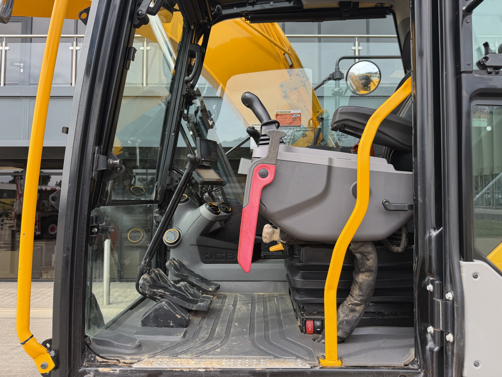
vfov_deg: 56.8
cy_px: 188
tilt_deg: +2.5
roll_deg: +0.1
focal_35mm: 24
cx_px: 251
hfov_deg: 71.6
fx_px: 348
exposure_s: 1/822
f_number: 1.78
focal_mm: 6.76
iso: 80
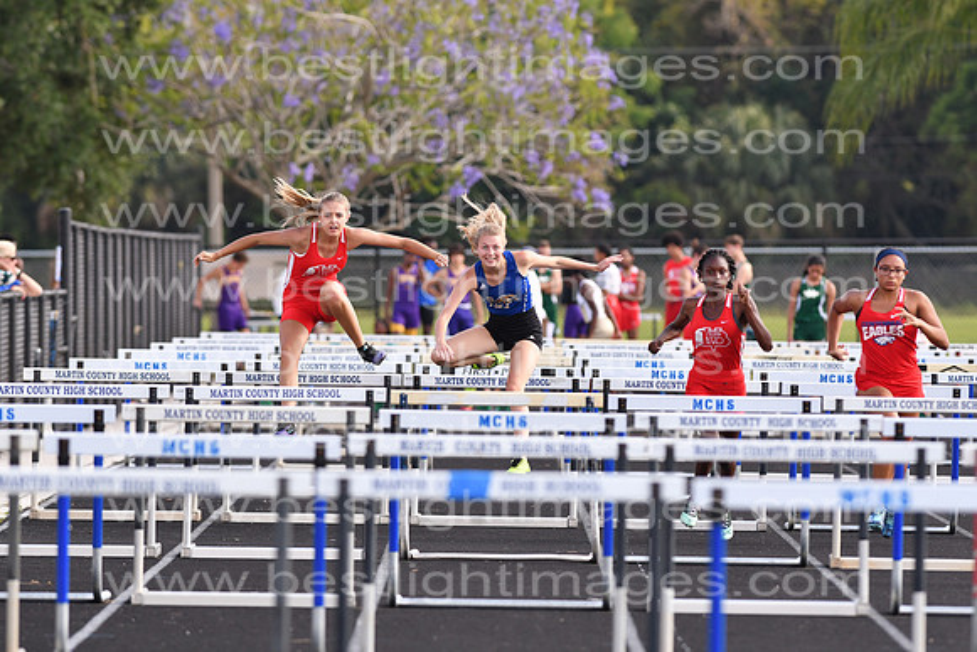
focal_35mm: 450
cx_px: 488
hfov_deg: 4.6
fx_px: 12215
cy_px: 326
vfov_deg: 3.1
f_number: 5.6
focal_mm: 300
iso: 400
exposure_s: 1/1000
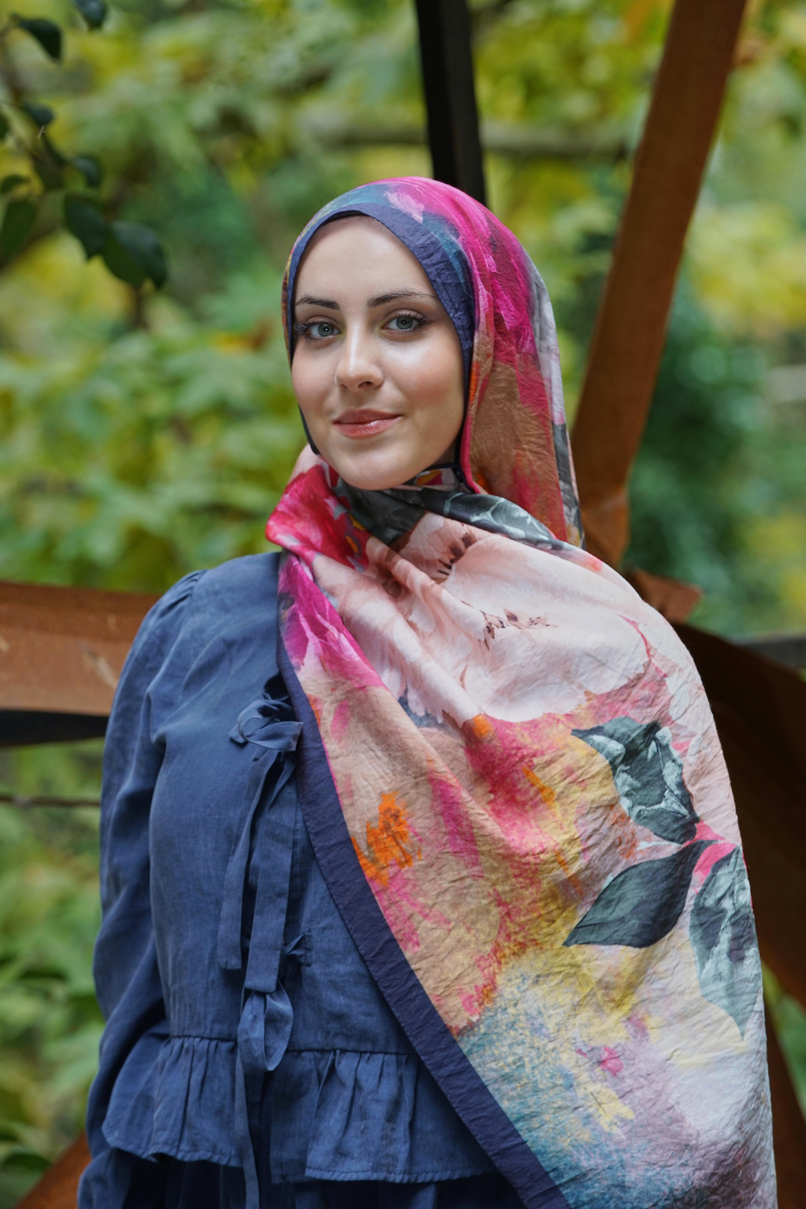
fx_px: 5371
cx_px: 403
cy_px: 604
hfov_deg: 8.6
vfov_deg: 12.8
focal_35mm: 160
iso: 400
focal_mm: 160
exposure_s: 1/100
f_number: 5.6
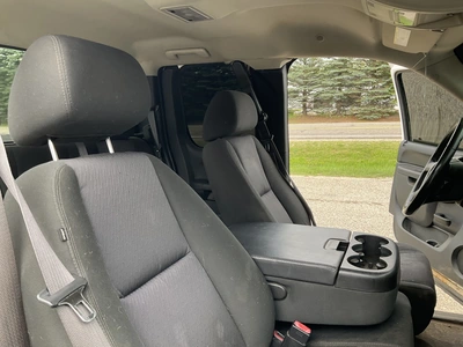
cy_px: 174
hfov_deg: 61.7
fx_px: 388
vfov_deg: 48.2
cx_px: 232
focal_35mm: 29
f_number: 1.8
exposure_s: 1/122
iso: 40
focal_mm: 3
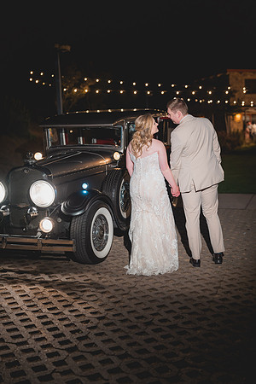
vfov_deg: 39.6
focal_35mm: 50
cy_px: 192
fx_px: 533
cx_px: 128
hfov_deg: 27.0
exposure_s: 1/100
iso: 500
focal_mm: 50
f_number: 1.8
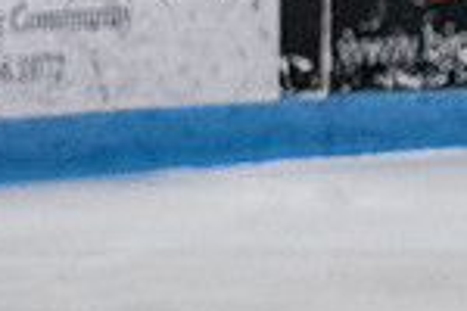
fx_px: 18250
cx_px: 744
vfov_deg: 1.0
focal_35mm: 1407
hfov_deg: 1.5
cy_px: -39
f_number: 3.5
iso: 1800
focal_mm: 110
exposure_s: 1/800
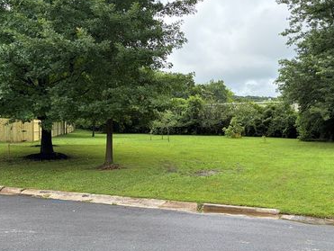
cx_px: 220
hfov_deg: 51.7
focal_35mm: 35
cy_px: 129
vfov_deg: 40.8
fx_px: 338
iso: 64
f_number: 1.6
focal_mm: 5.96
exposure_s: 1/1751
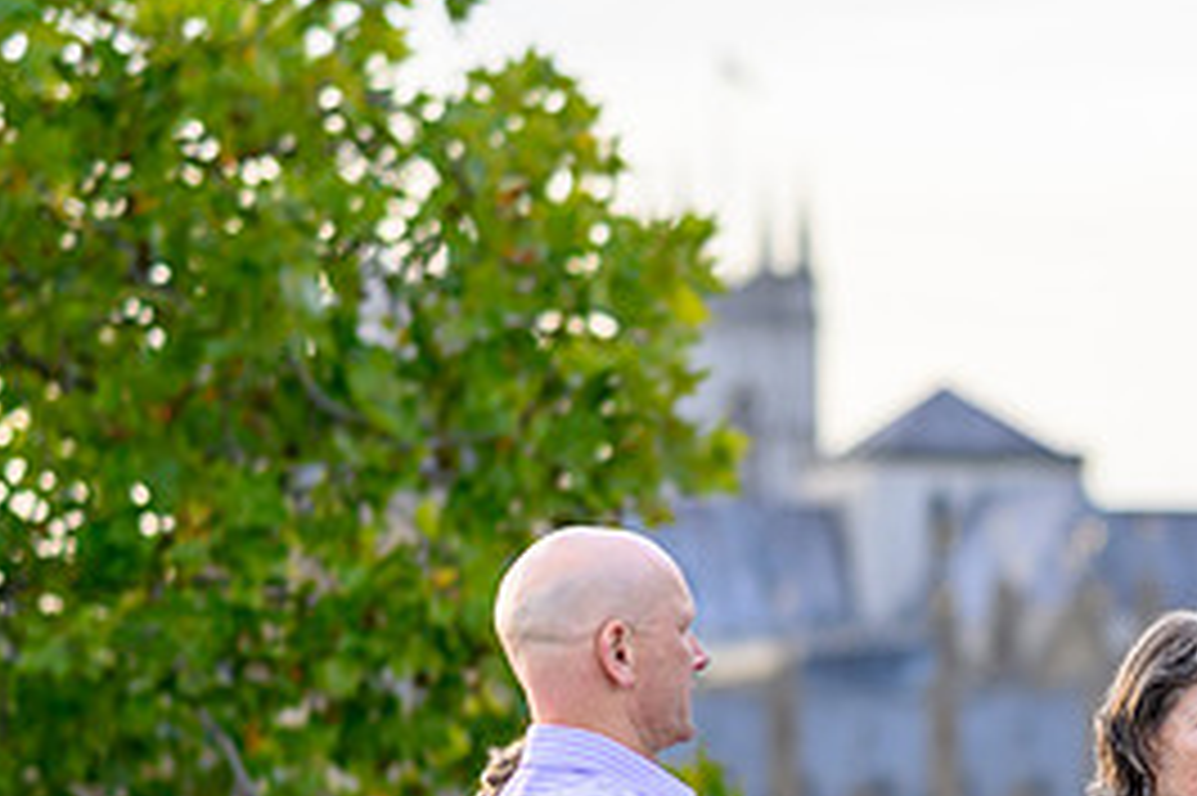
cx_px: 1224
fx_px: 9404
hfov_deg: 7.3
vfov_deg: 4.8
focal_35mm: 283
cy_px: 800
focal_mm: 85
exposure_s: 1/1000
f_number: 1.8
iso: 160
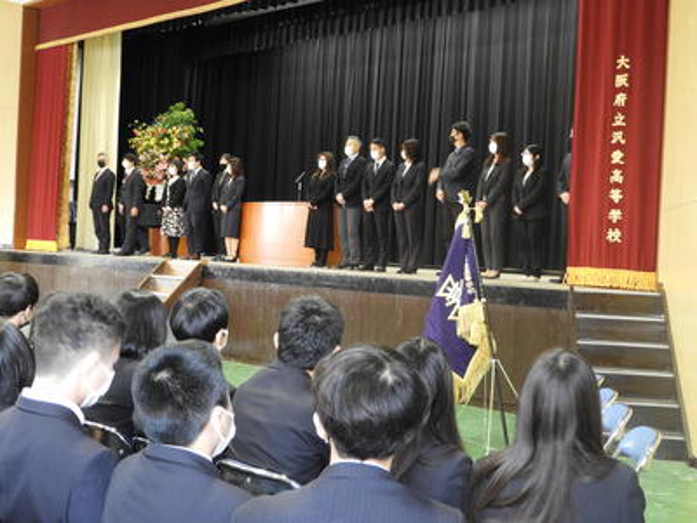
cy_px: 262
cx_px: 348
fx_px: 906
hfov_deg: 42.1
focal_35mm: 45
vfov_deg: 32.2
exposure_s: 1/13
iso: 400
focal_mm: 8.1
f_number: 4
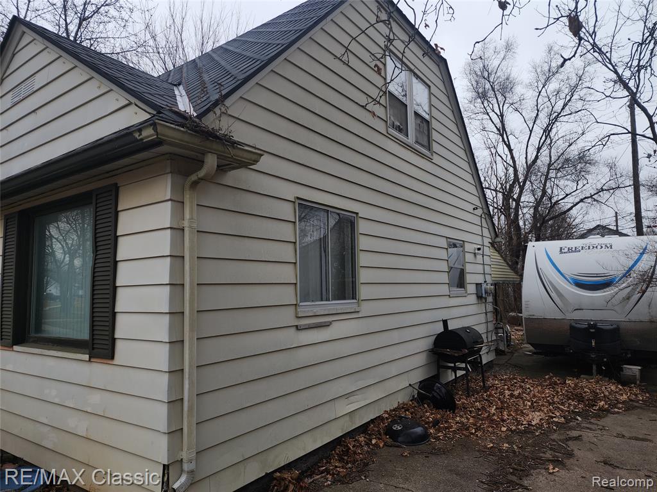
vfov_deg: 58.9
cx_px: 328
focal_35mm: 23
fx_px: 437
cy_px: 246
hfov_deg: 73.9
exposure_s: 1/188
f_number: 1.8
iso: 12
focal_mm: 6.4
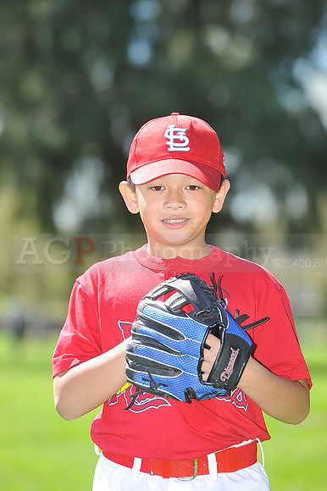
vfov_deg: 10.3
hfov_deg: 6.9
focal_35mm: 200
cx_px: 164
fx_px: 2728
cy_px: 246
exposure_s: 1/320
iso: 200
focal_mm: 200
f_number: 5.6
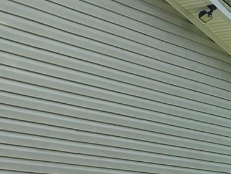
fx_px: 827
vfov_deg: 11.7
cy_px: 220
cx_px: -328
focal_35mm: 124
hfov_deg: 12.4
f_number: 1.7
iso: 12
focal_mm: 6.3
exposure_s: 1/596
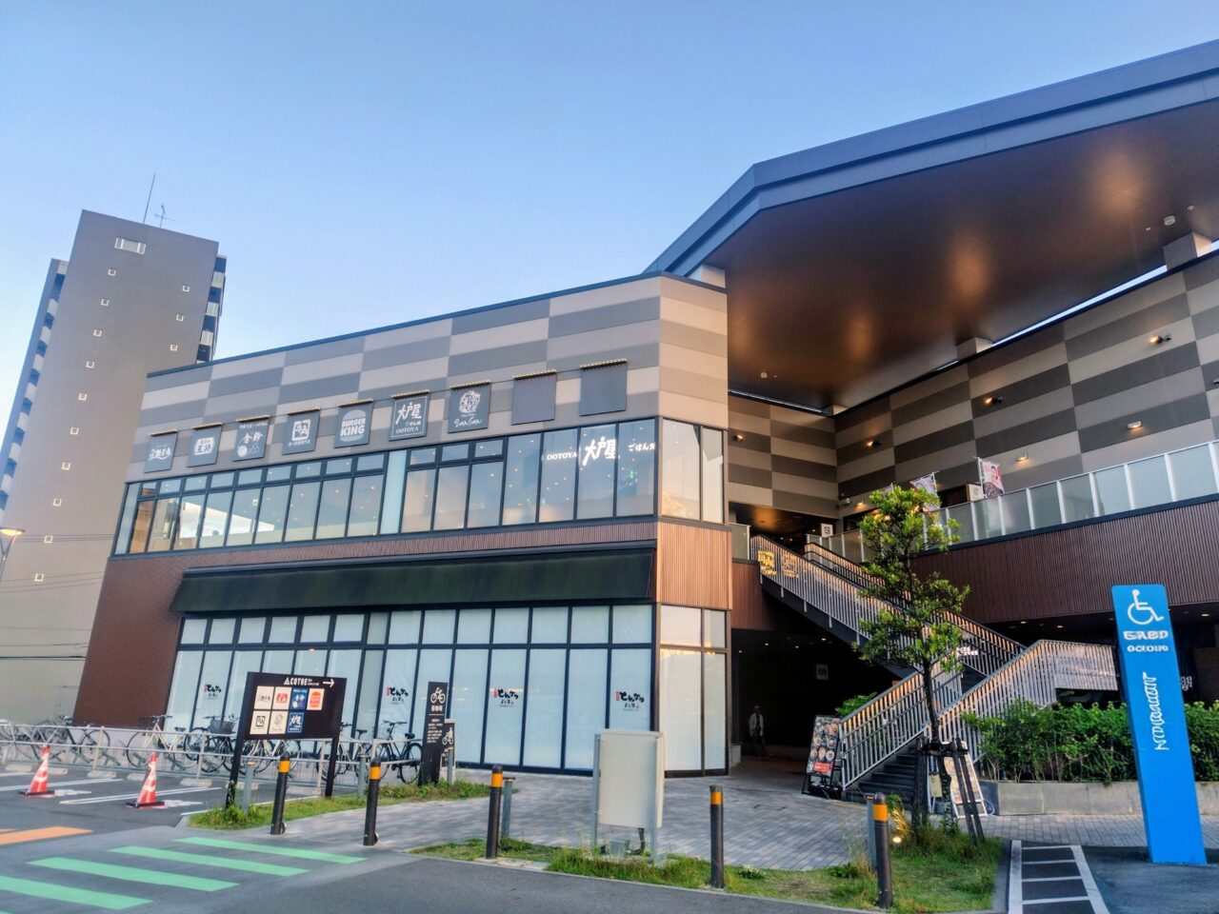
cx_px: 610
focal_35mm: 23
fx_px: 810
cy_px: 457
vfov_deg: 58.9
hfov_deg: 73.9
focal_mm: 5.6
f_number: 1.9
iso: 50
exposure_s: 1/157
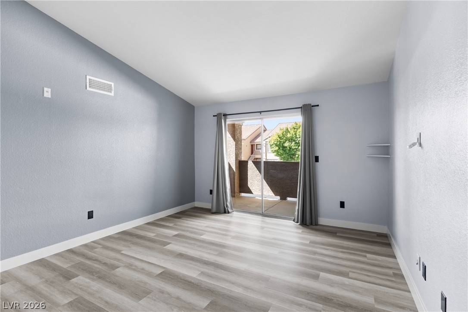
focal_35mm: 17
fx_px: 221
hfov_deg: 93.3
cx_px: 234
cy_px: 156
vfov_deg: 70.4
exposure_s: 1/8
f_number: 8
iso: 400
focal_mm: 17
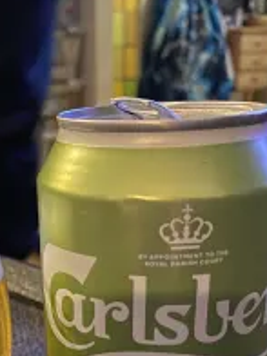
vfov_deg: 34.3
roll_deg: +3.2
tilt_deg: -22.4
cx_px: 25
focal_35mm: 53
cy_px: 318
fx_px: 545
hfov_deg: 26.6
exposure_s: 1/8
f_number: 1.8
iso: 500
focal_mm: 4.25
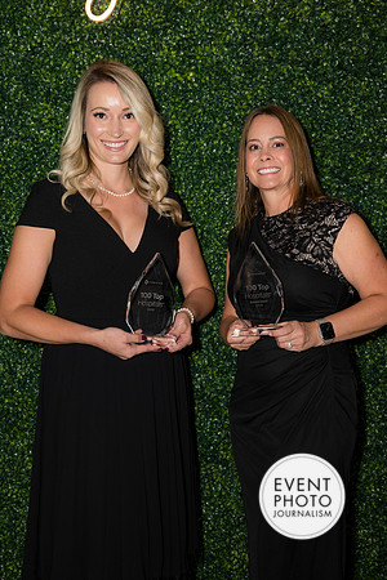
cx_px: 194
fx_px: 1064
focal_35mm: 66
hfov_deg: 20.6
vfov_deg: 30.5
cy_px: 290
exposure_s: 1/160
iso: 500
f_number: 5
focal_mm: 66
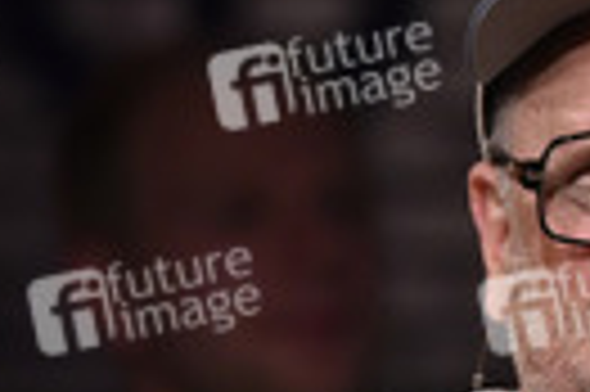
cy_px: 415
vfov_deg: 2.0
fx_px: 11261
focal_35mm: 688
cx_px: 655
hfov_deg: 3.0
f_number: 4
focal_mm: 200
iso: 2500
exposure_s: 1/500
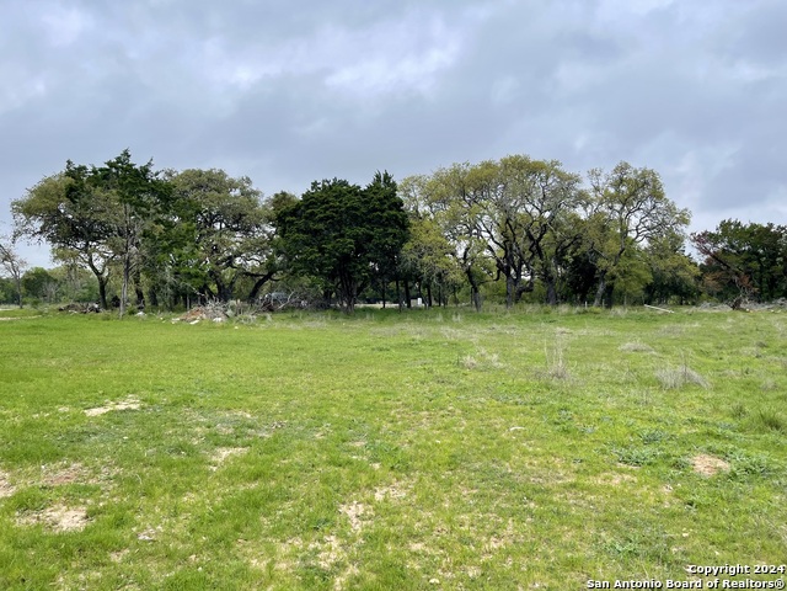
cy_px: 296
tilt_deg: -1.1
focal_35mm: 25
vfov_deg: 54.9
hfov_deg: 69.4
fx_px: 568
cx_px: 394
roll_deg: +0.3
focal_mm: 5.1
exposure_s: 1/1200
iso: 32
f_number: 1.6
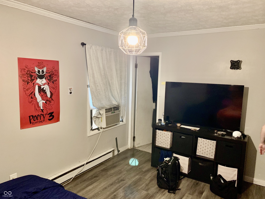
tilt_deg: -6.6
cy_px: 100
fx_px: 199
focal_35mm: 26
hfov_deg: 67.3
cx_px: 132
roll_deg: -0.8
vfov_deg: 53.1
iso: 500
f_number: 1.8
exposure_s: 1/30
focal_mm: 4.25
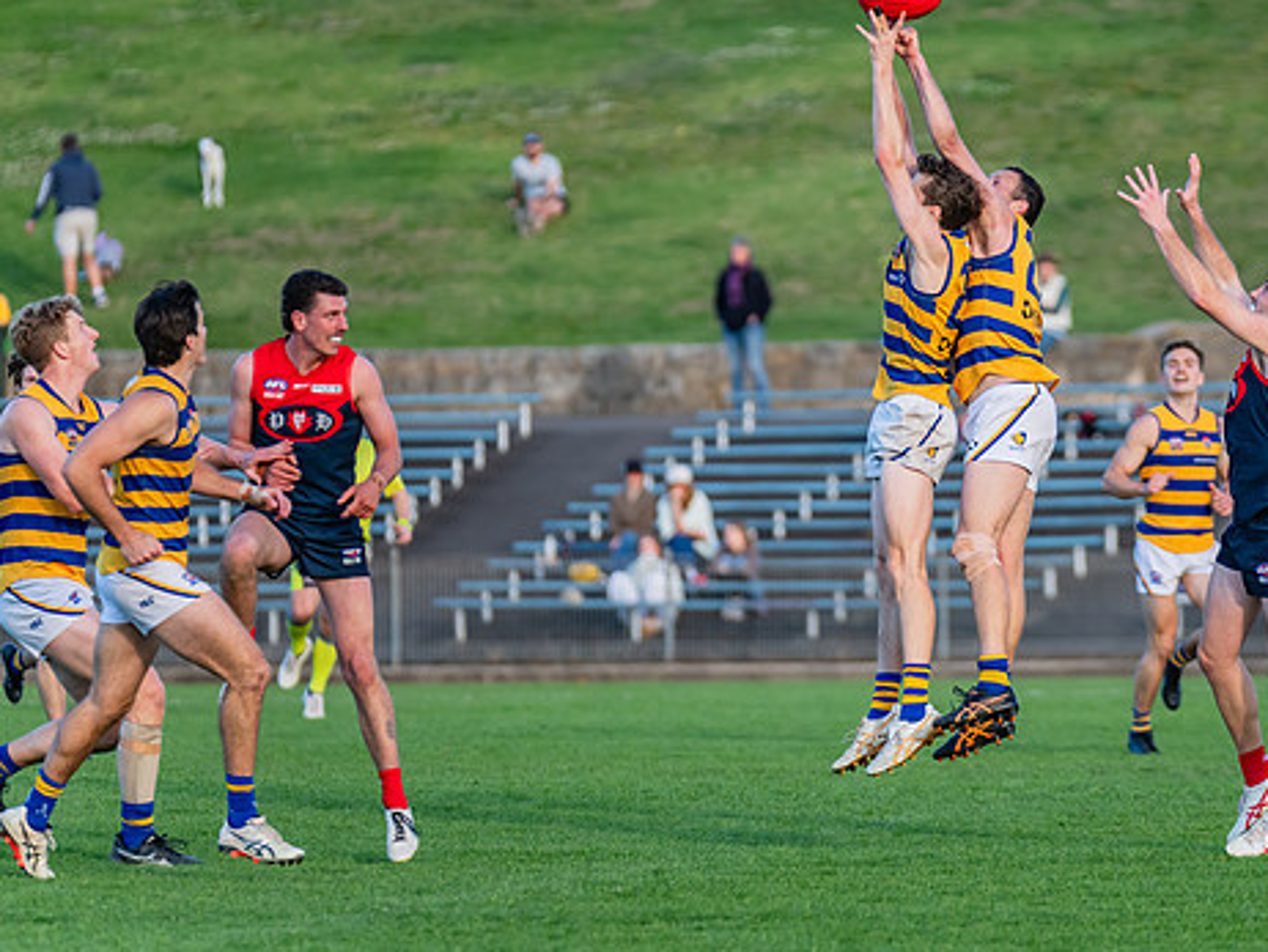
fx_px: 14770
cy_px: 386
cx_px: 869
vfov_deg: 3.7
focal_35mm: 403
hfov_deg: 4.9
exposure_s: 1/1250
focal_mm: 290
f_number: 4
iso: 800
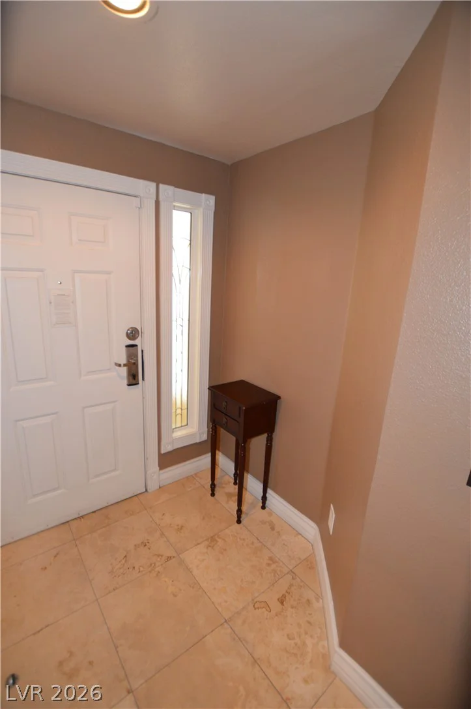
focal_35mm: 15
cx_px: 236
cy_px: 354
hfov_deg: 77.2
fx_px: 295
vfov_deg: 100.4
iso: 640
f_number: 3.5
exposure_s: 1/60
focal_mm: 10
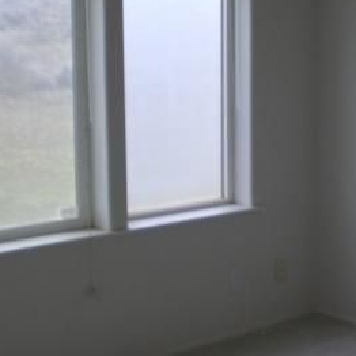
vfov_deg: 21.1
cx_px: 299
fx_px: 954
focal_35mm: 82
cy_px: 160
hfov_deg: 20.8
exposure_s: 1/60
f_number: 3.1
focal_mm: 6.3
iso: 100
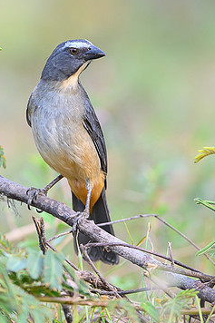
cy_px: 83
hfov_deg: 1.1
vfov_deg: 1.7
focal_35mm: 1207
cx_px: 61
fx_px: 10822
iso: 800
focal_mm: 500
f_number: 4
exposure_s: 1/500
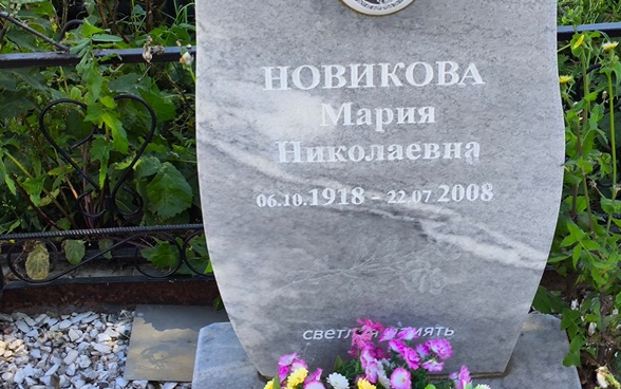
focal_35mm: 72
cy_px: 126
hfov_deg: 28.6
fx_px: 1219
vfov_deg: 18.1
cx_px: 336
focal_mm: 4.71
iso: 50
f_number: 1.7
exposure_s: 1/181
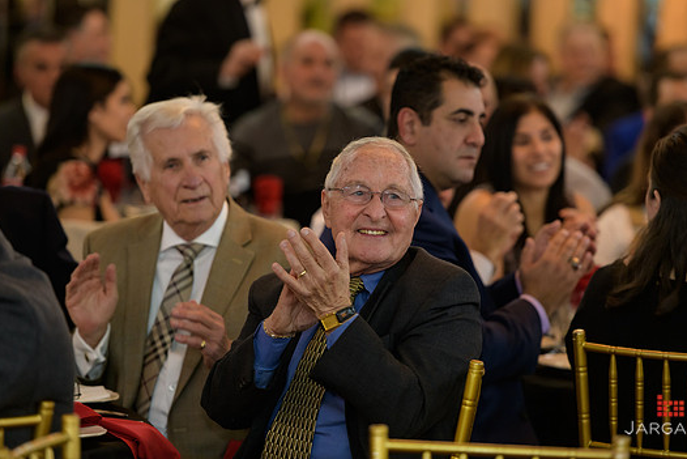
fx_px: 3684
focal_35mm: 193
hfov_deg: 10.7
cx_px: 371
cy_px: 210
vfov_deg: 7.1
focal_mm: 175
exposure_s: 1/125
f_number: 3.2
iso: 1000
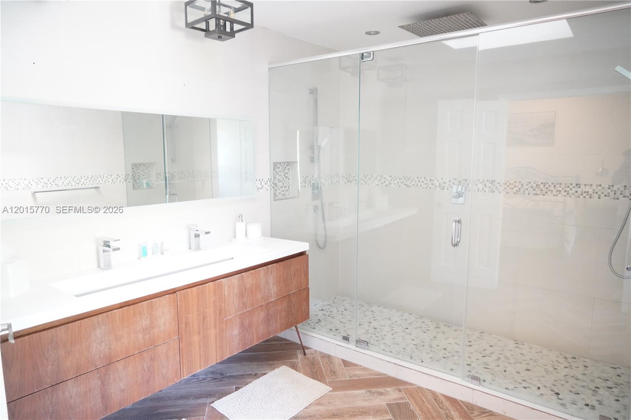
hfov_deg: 73.8
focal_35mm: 24
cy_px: 210
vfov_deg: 53.1
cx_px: 316
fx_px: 421
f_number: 3.5
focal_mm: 24
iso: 6400
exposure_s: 1/30
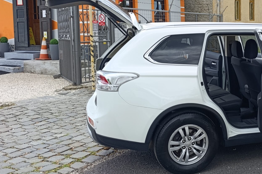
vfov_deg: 27.4
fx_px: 356
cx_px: 235
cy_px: 62
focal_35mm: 49
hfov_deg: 37.7
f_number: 1.6
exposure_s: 1/248
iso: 50
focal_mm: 6.14
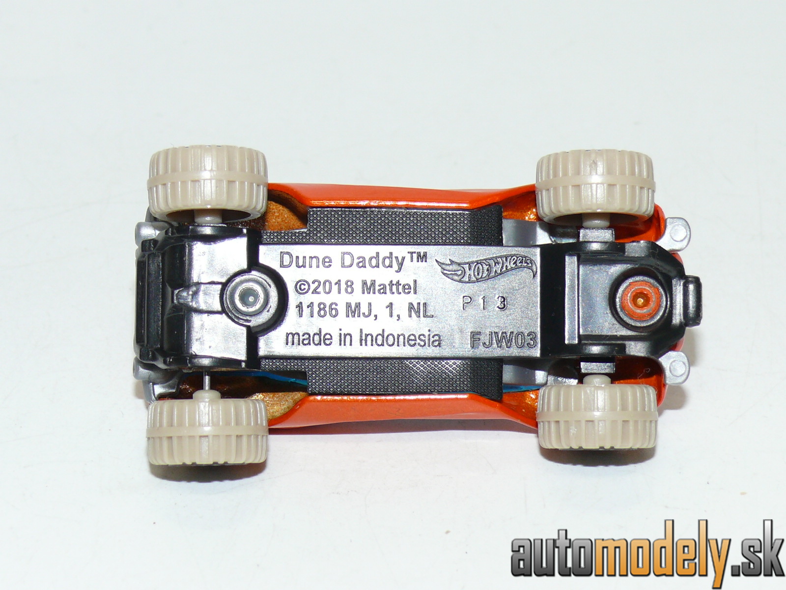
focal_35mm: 103
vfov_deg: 14.4
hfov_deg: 19.1
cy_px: 295
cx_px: 393
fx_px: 2339
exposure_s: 1/30
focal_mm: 13.4
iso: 100
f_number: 4
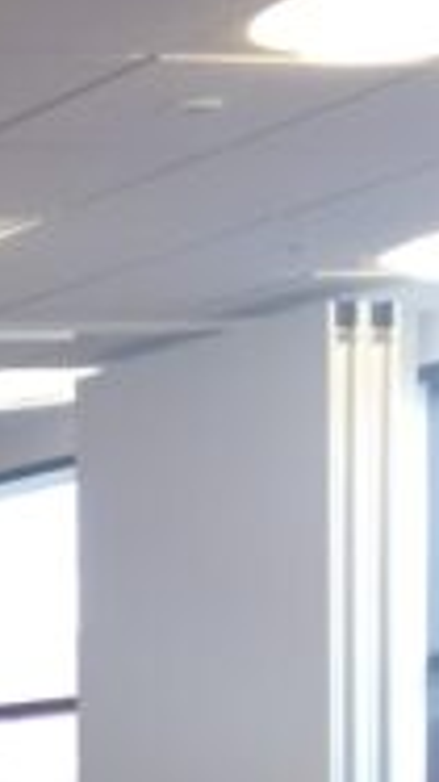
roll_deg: +2.1
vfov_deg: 15.4
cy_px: 1125
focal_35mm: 130
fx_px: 2694
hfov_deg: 7.7
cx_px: -1016
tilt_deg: -5.3
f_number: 2.2
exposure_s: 1/33
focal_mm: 4.15
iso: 32
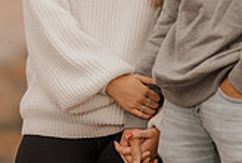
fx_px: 2498
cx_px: 235
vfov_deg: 3.7
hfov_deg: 5.5
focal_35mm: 371
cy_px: -7
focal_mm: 105
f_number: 1.8
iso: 160
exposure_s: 1/1000
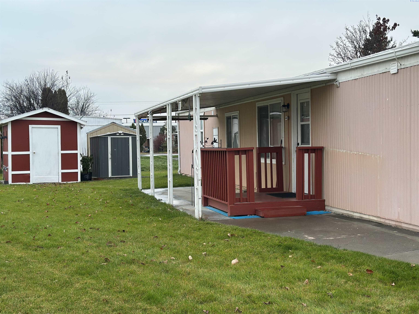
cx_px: 210
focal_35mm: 48
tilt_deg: -0.9
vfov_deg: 30.3
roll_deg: +1.2
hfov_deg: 39.7
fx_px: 581
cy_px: 157
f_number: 1.78
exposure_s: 1/60
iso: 250
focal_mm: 6.86
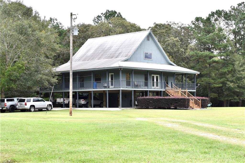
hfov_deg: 33.4
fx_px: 408
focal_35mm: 60
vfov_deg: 22.6
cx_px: 122
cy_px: 82
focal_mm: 40
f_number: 8
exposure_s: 1/250
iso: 400
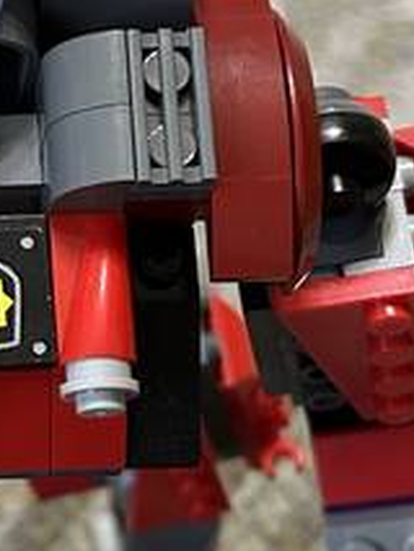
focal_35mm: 110
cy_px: 233
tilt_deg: -58.7
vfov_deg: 17.9
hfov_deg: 13.1
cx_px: -97
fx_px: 1752
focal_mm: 5.7
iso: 500
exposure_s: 1/50
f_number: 1.5
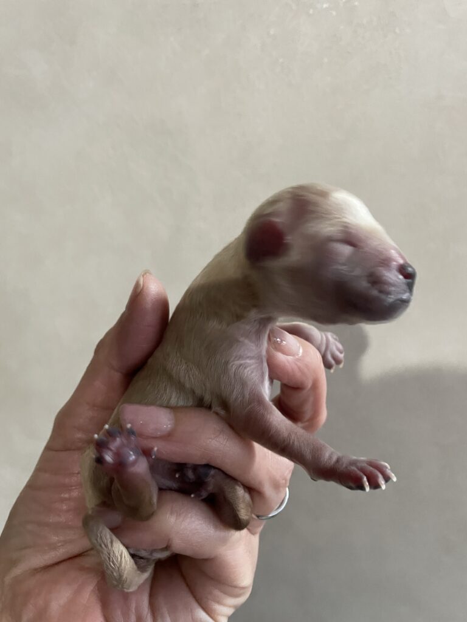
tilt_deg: -13.6
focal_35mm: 26
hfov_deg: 53.1
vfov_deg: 67.3
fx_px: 468
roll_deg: +15.7
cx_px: 234
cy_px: 311
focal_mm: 4.2
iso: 500
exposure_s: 1/48
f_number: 1.6
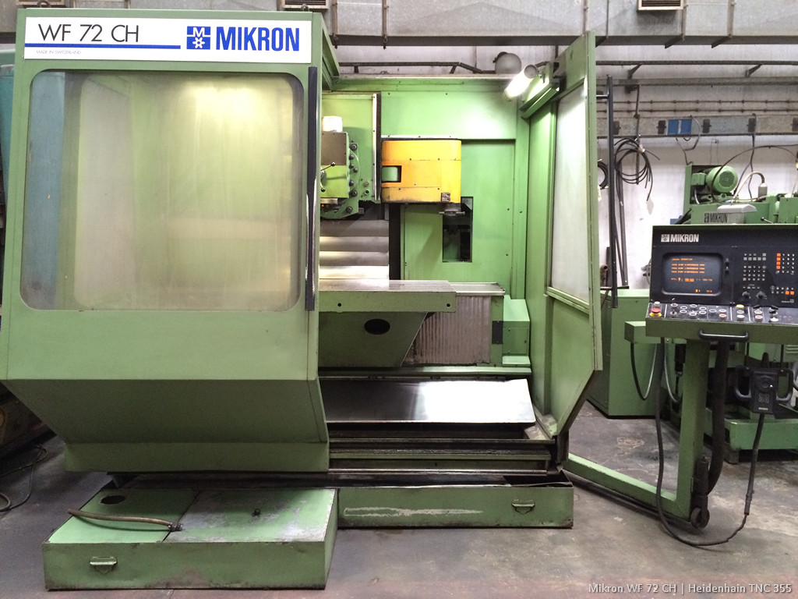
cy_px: 300
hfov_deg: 61.7
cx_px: 399
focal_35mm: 29
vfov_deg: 48.2
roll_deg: +0.2
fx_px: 669
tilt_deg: -5.6
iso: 320
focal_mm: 4.15
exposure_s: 1/33
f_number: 2.2
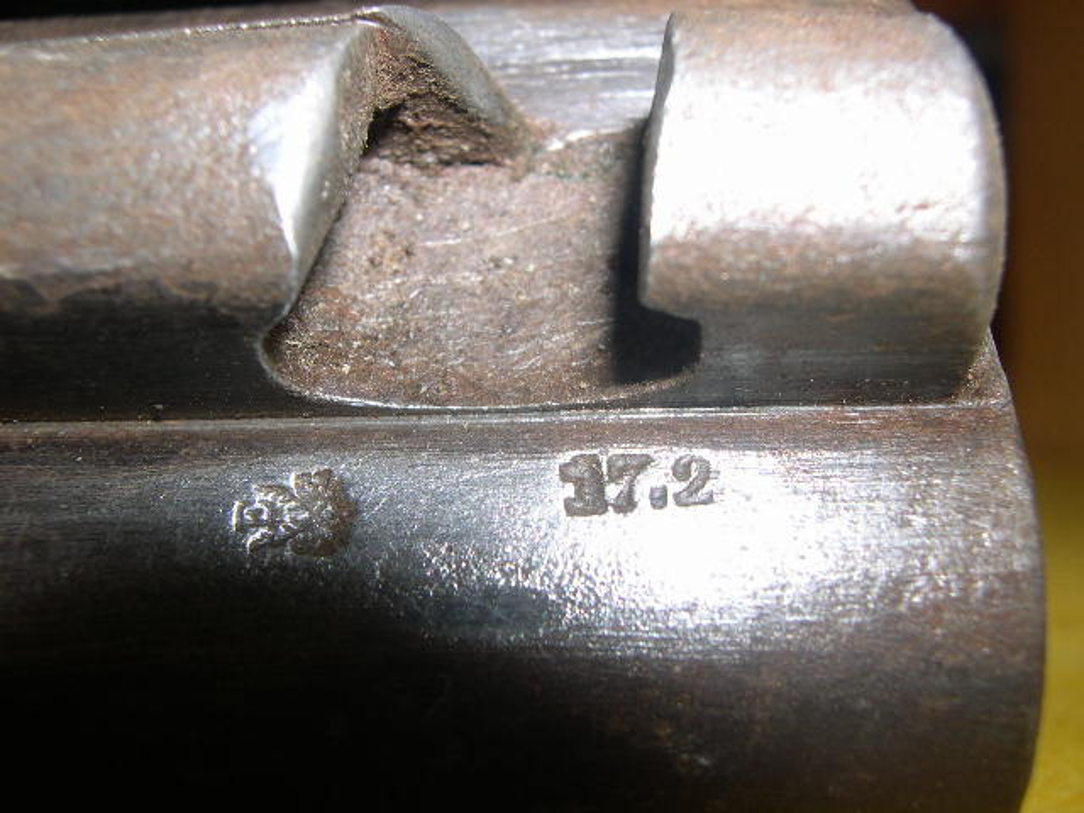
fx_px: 1190
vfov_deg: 37.7
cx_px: 542
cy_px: 406
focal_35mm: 38
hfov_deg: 49.0
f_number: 7.6
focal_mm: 8
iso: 100
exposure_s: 1/60
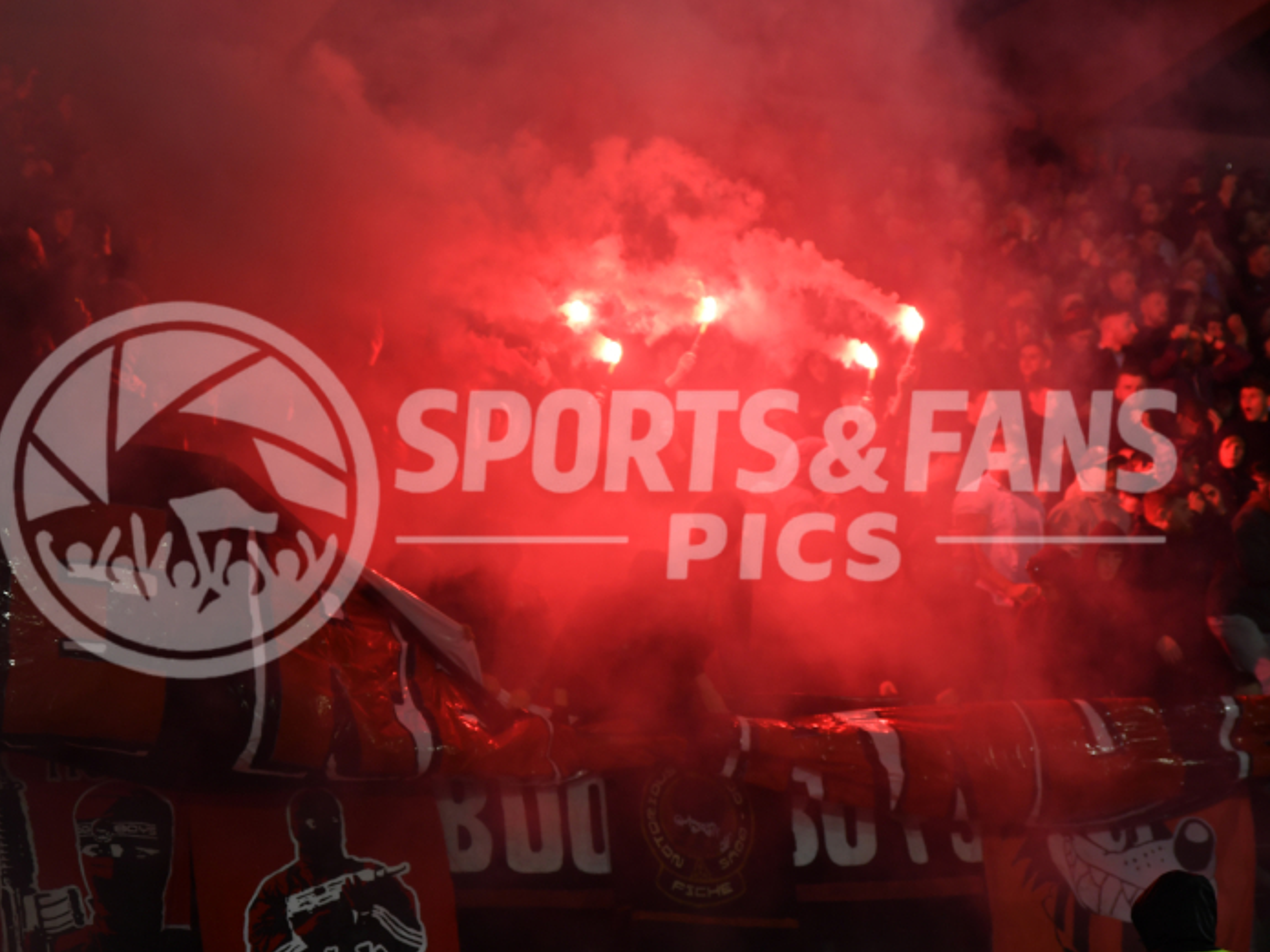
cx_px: 577
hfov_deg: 23.6
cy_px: 467
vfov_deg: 17.8
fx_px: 3045
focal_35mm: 83
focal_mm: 50
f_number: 2.8
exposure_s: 1/640
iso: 220
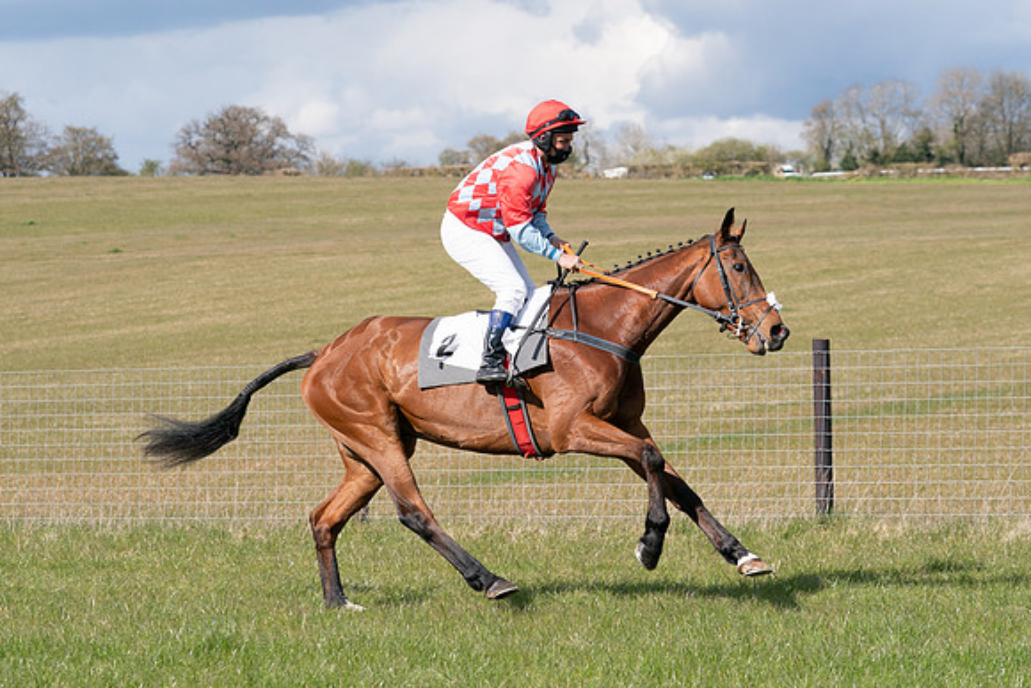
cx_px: 516
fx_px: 3867
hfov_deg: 15.2
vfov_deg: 10.2
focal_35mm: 135
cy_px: 344
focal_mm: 90
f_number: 5
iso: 400
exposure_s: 1/2000
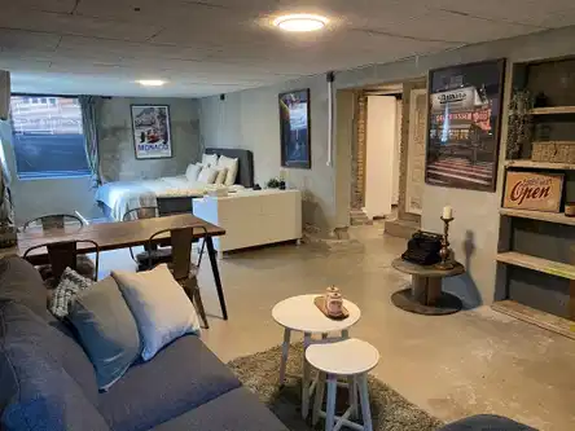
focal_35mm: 26
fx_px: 432
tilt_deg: -11.3
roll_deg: +0.5
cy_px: 216
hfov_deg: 67.3
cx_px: 288
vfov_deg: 53.1
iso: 200
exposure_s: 1/50
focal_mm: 4.25
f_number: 1.8
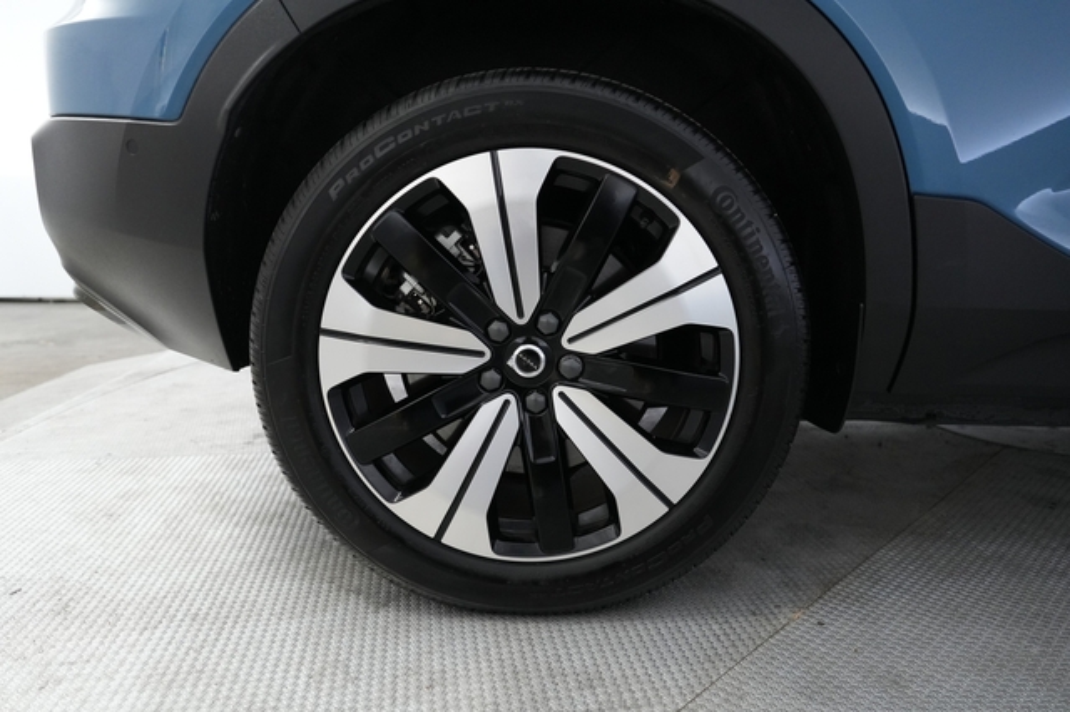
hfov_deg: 73.8
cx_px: 535
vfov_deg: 53.1
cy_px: 356
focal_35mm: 24
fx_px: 713
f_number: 2.8
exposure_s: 1/160
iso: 4000
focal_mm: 24
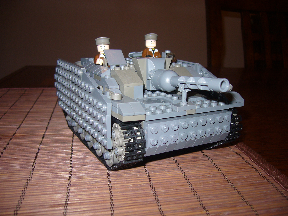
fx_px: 291
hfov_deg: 52.6
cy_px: 108
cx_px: 144
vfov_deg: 40.7
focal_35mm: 35
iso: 64
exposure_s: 1/60
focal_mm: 5.8
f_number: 2.8
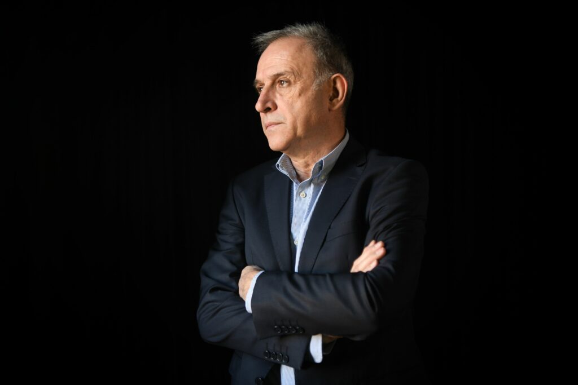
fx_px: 771
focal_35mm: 48
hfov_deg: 41.1
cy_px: 192
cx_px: 289
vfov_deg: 28.1
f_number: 2.8
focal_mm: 48
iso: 800
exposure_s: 1/100
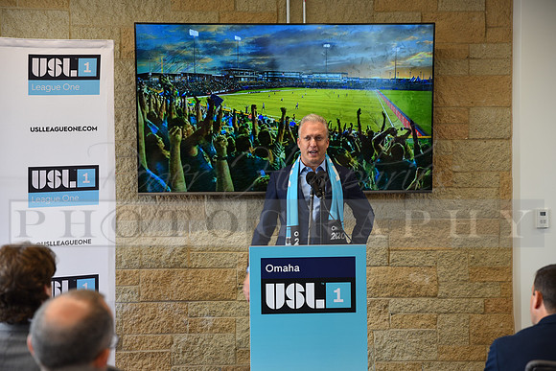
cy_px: 186
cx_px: 278
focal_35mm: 65
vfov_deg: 20.9
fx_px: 1004
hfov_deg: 31.0
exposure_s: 1/60
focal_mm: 65
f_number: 3.2
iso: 400
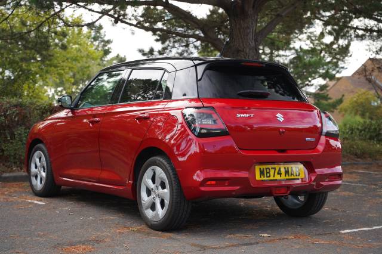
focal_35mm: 58
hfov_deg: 34.3
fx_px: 618
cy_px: 127
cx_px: 191
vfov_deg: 23.2
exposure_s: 1/160
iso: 200
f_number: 4
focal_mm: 58.3
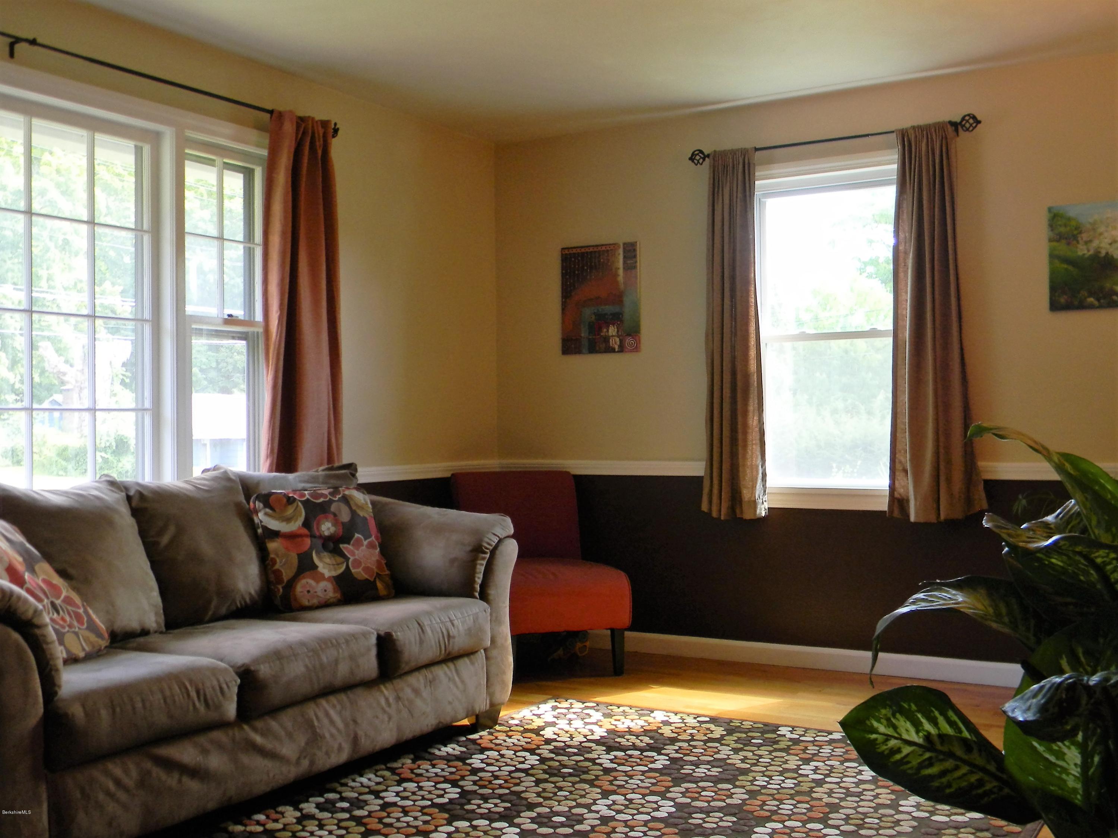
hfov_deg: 51.4
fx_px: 1163
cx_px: 559
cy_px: 419
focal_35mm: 36
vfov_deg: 39.6
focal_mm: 6.4
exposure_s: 1/30
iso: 165
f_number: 3.7
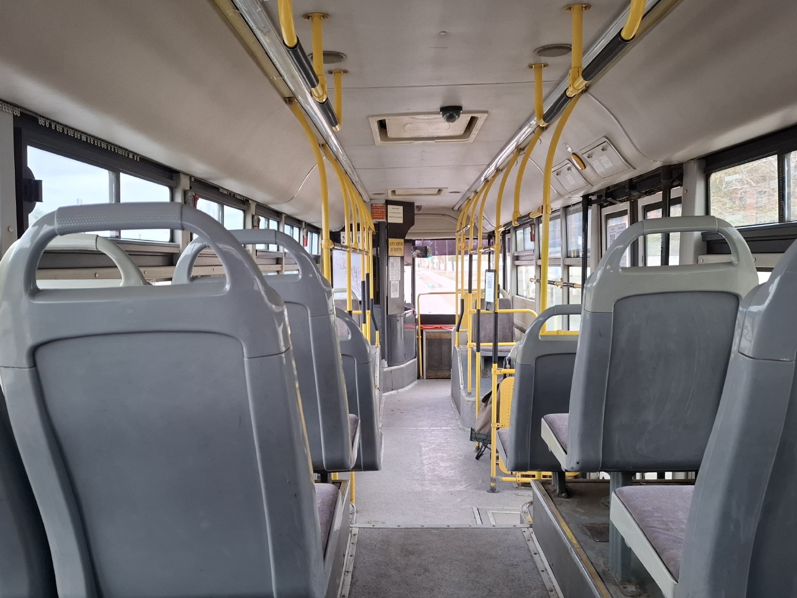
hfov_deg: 73.9
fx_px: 530
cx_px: 398
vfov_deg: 58.9
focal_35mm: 23
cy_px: 299
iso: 250
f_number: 1.8
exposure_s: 1/100
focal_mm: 5.54
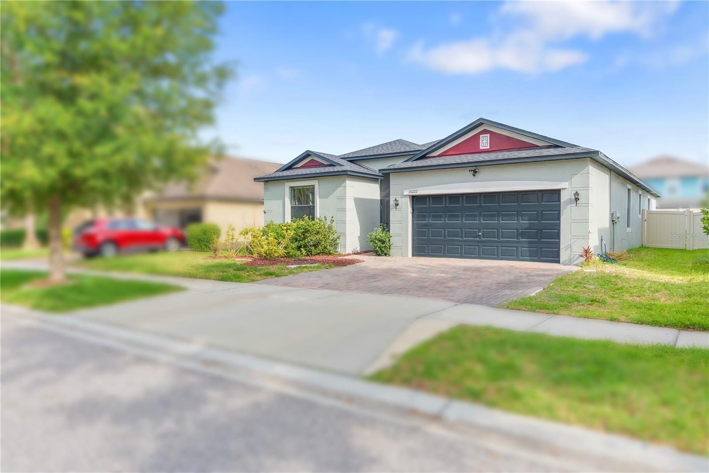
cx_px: 354
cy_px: 236
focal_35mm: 24
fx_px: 473
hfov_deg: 73.8
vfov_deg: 53.1
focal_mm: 24
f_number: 8
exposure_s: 1/250
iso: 200
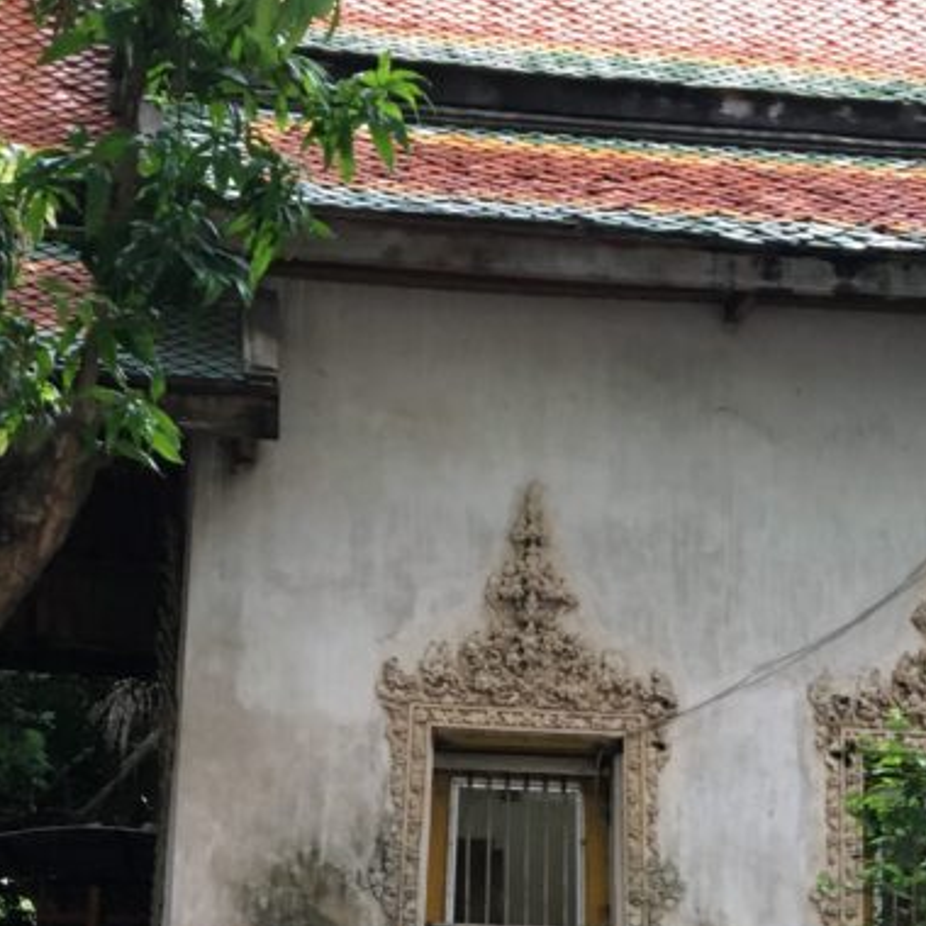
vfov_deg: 24.2
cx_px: 348
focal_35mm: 69
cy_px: 846
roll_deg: -1.2
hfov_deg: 24.9
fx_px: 2088
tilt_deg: +8.9
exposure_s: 1/33
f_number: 2.2
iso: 125
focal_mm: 4.15
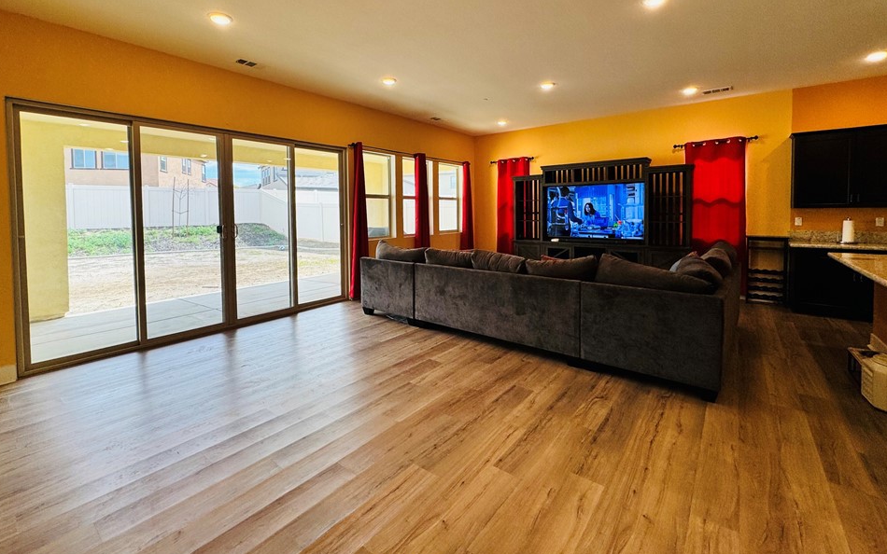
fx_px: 387
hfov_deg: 97.8
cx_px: 434
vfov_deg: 70.6
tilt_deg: -2.3
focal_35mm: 16
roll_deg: +0.2
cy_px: 223
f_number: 2.2
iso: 40
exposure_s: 1/212
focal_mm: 2.22
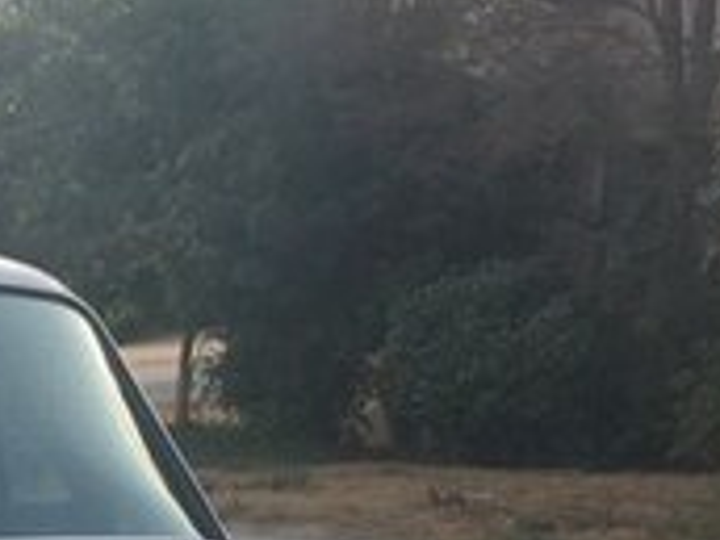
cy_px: 818
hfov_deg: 16.6
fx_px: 2309
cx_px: -255
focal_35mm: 111
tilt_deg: -11.0
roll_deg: -2.5
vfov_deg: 12.6
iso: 25
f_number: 2.2
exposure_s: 1/368
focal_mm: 4.15
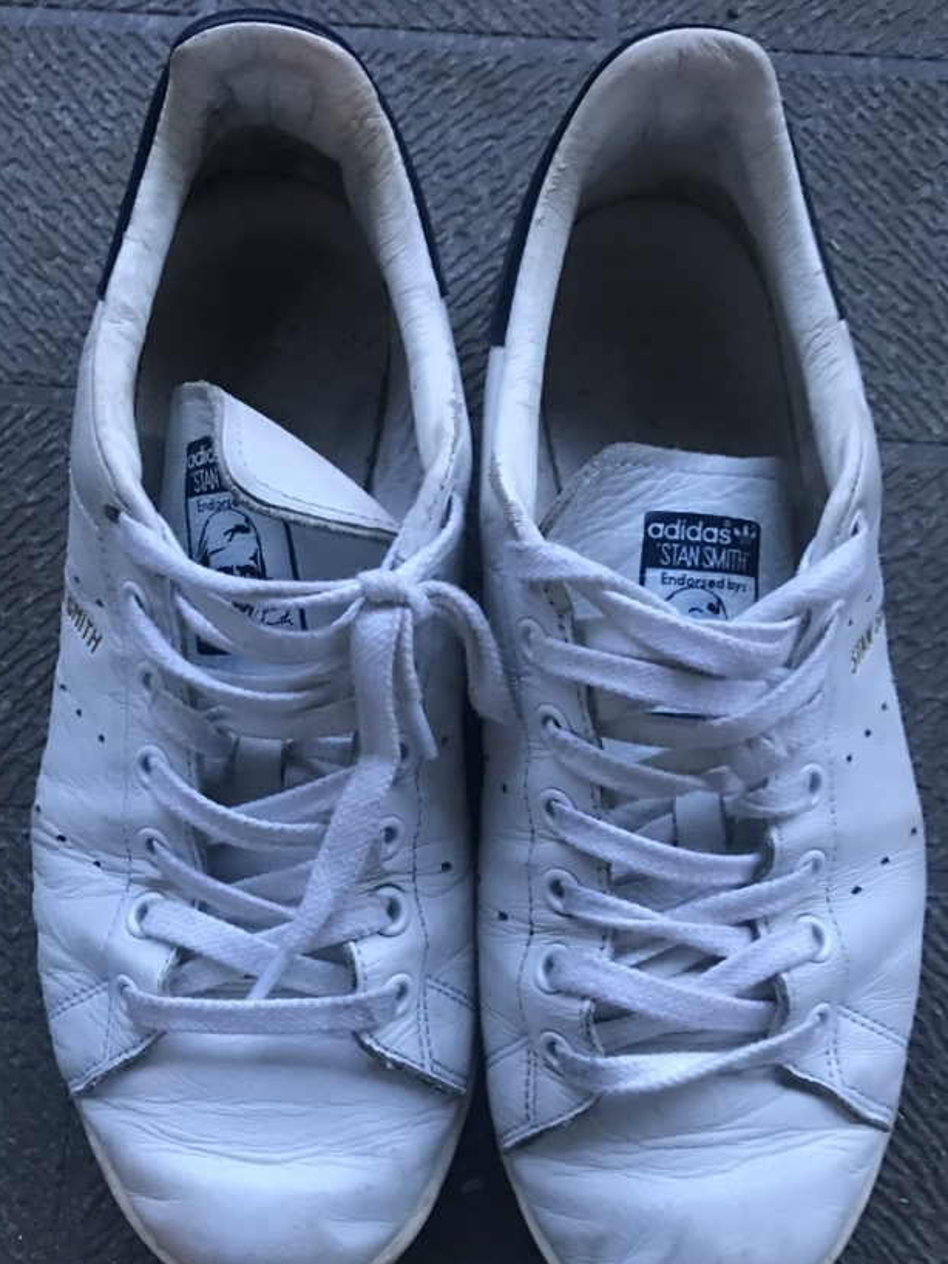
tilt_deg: -80.8
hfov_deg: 40.7
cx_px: 454
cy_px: 701
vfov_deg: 52.5
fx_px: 1278
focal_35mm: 35
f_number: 1.8
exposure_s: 1/15
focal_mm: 3.99
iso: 80
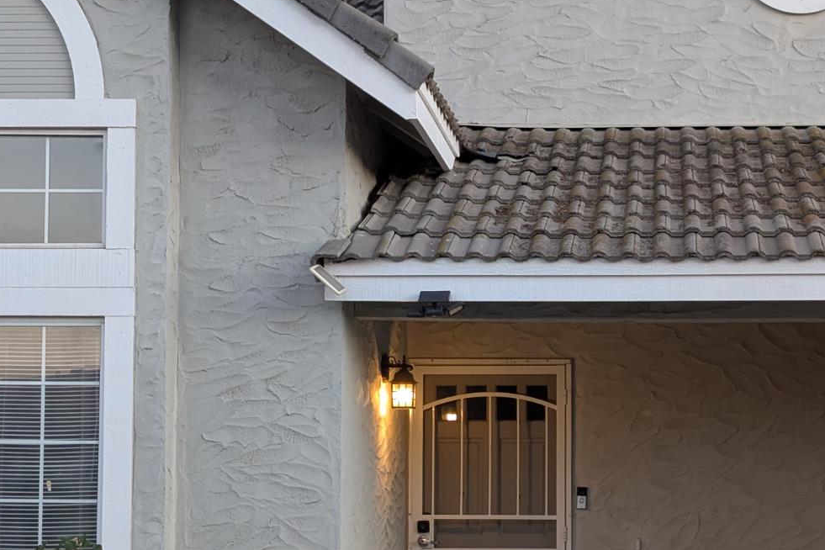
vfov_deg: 17.4
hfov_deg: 25.9
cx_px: 528
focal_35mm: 78
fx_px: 1787
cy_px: 402
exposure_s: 1/159
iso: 251
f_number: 1.68
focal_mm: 6.9
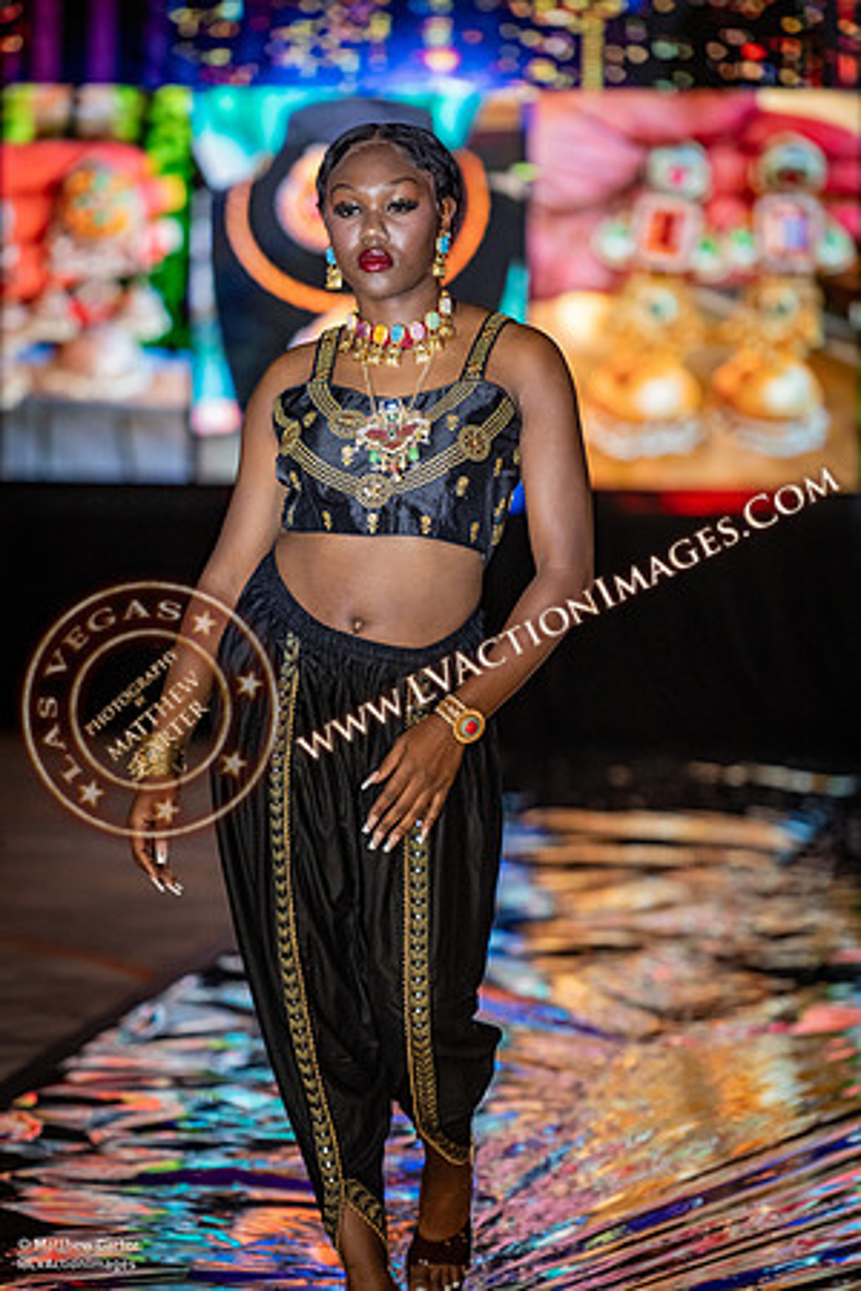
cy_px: 646
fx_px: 6098
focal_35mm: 170
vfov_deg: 12.1
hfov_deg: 8.1
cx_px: 430
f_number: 2.8
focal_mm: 170
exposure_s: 1/500
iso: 2500
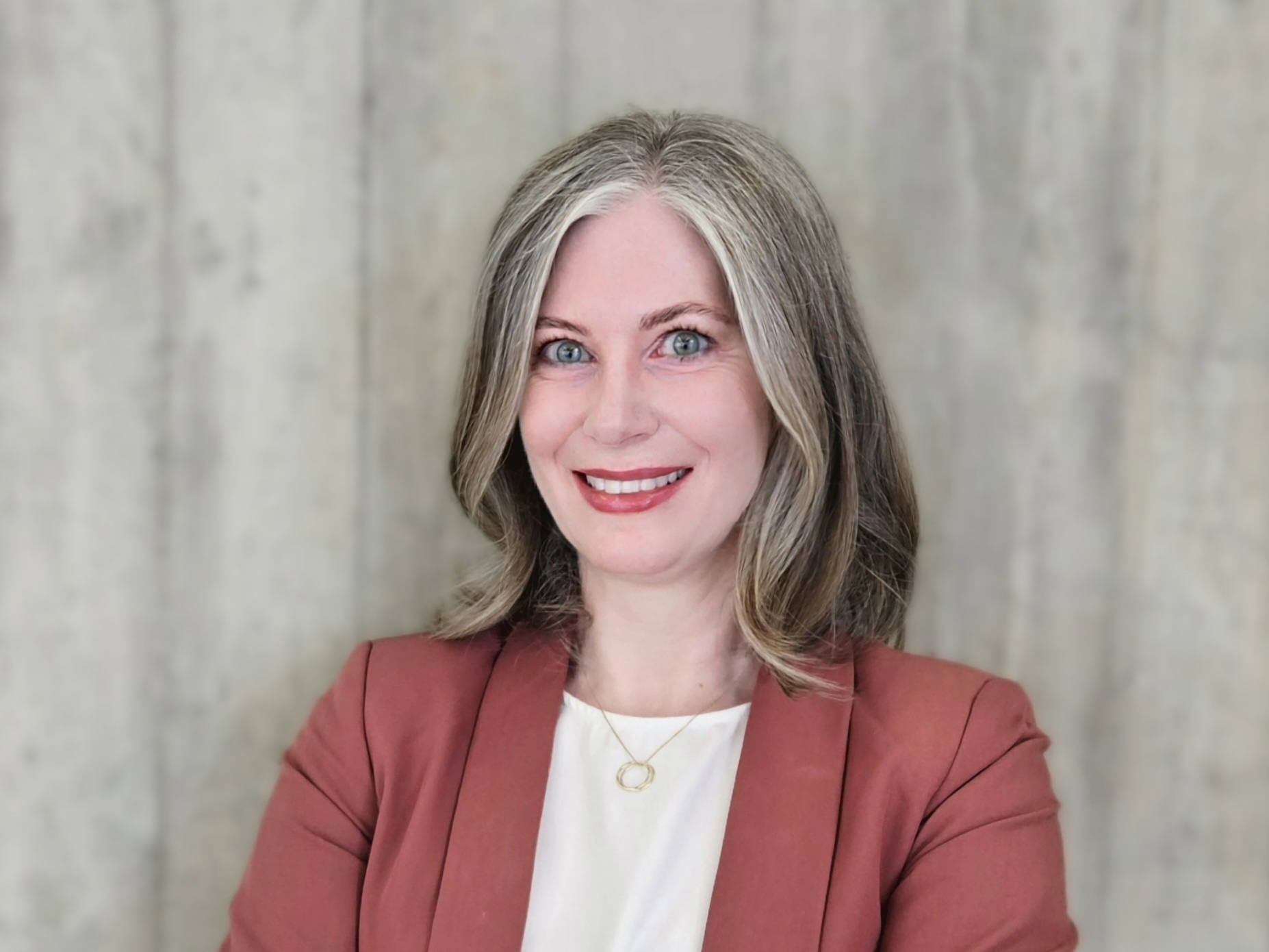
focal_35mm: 23
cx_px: 634
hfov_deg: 73.9
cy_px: 476
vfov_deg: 58.9
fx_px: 843
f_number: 1.8
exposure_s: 1/101
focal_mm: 5.4
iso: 50
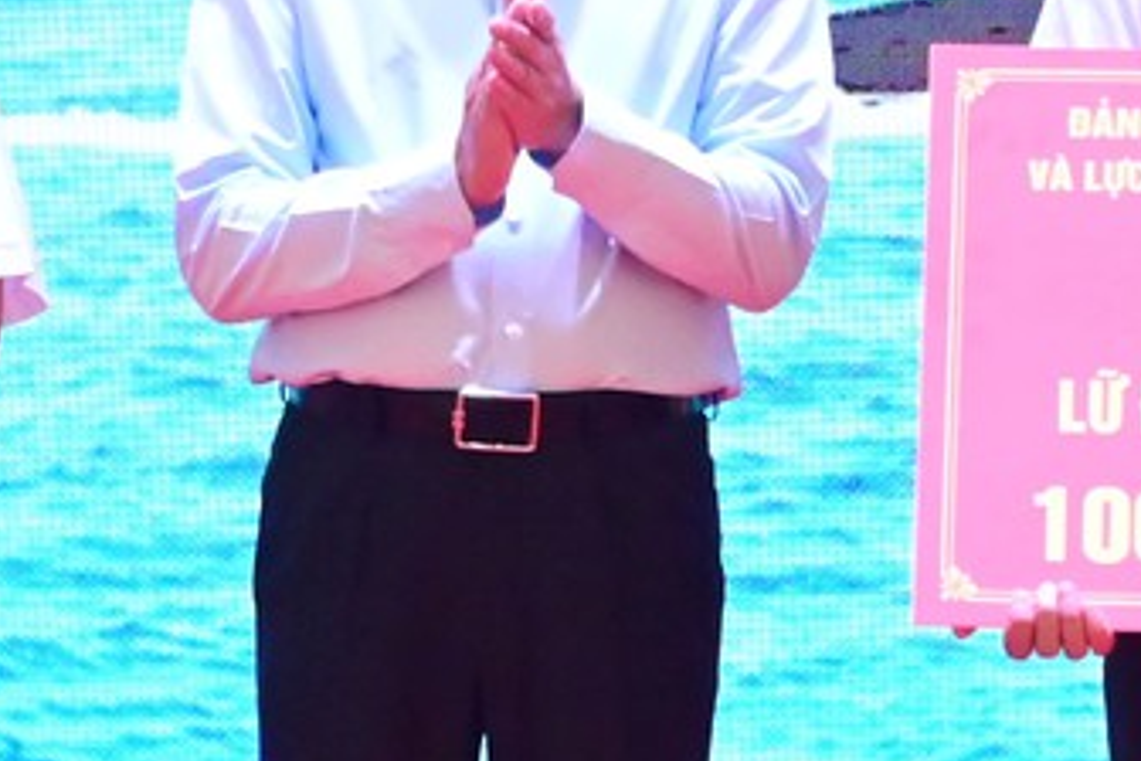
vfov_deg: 4.6
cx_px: 577
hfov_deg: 6.9
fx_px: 9444
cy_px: -165
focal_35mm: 298
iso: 4000
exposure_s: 1/500
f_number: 4
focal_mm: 50
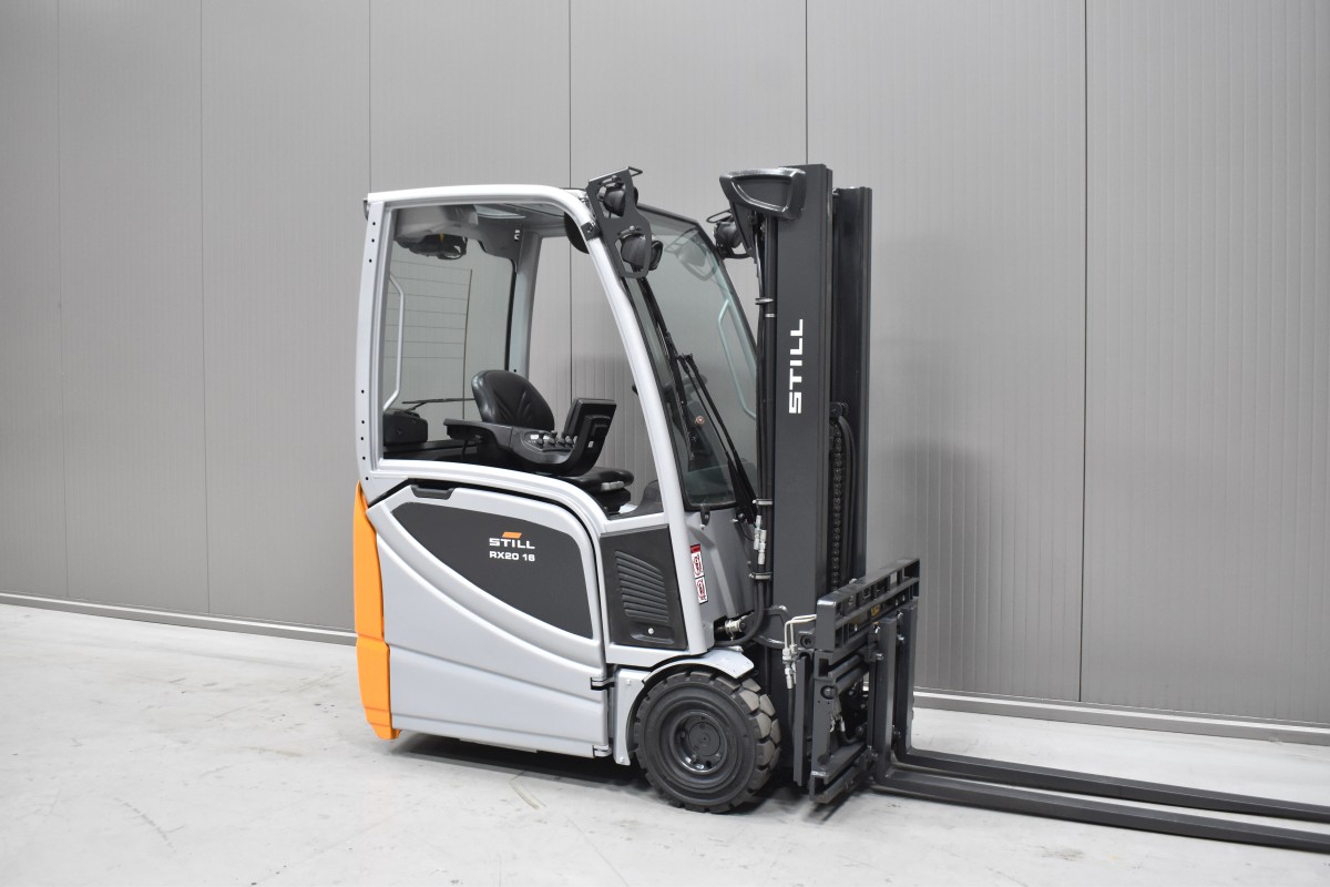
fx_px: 1219
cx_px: 665
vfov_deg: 40.0
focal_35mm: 33
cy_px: 444
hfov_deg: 57.2
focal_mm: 22
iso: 1600
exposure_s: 1/40
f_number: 4.5
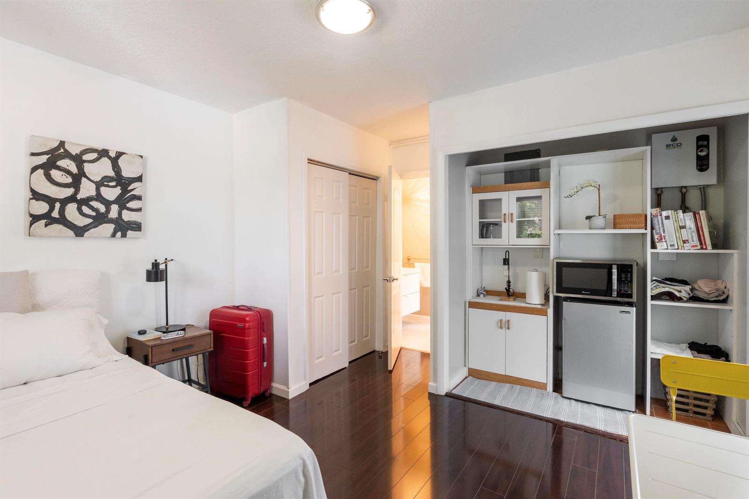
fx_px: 343
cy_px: 250
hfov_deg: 95.0
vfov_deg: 72.0
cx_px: 374
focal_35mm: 16
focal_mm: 11
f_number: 6.3
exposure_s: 1/8
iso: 640
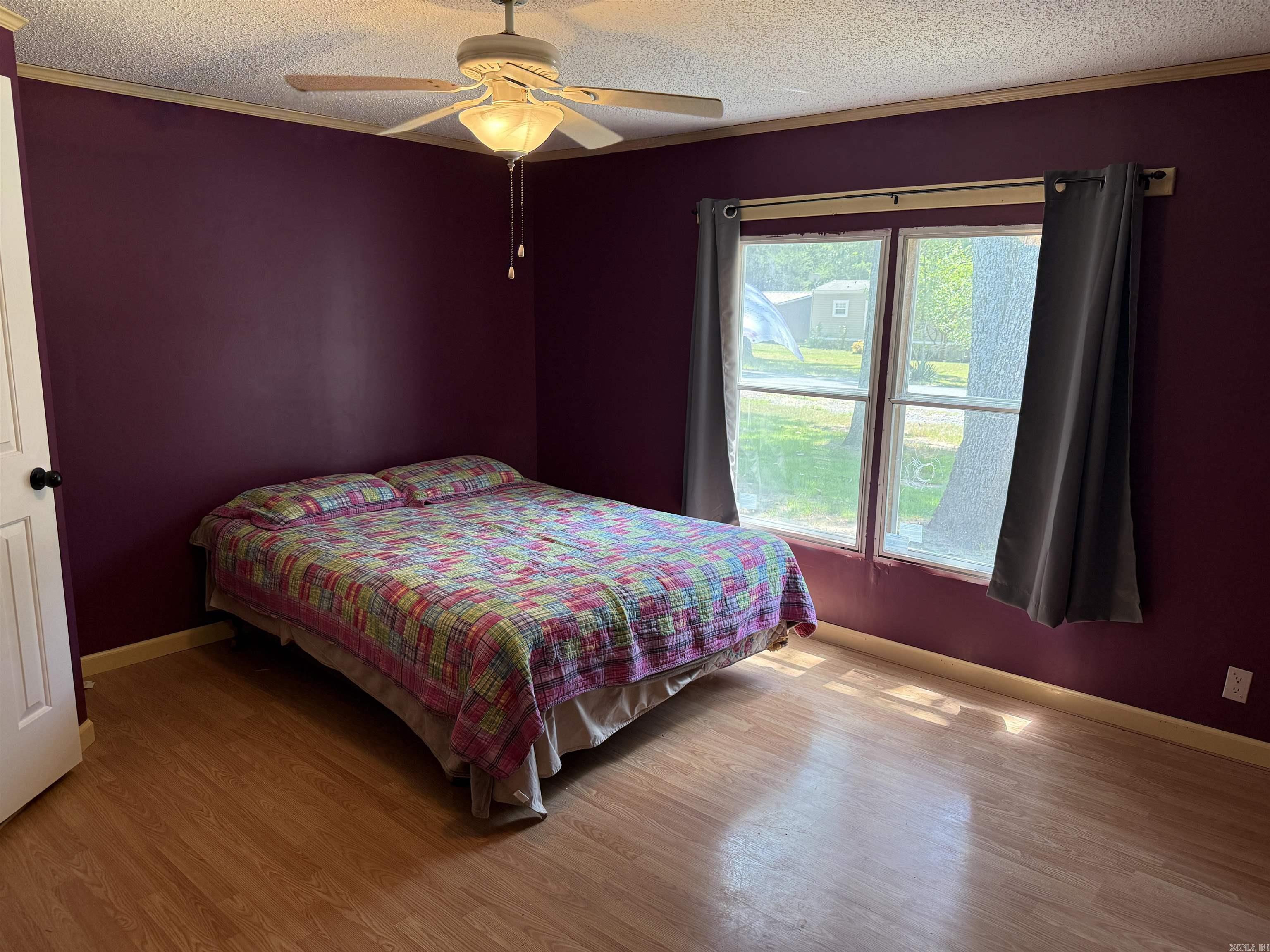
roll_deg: -0.7
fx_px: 881
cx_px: 635
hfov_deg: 71.6
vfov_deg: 56.8
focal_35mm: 24
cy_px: 476
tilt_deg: -10.3
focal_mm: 6.76
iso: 200
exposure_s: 1/127
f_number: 1.78
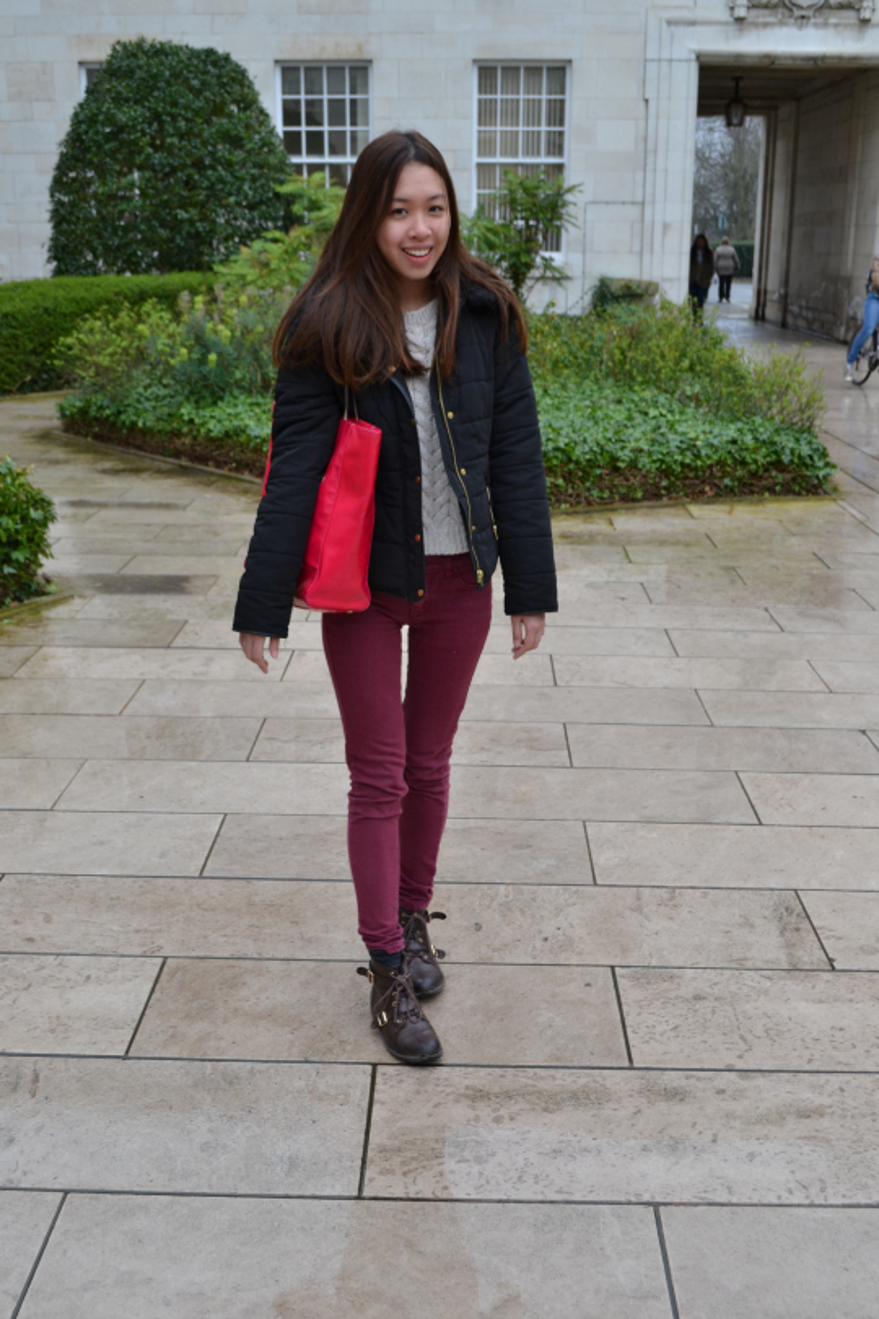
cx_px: 440
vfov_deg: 53.1
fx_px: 1318
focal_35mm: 36
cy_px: 660
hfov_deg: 36.9
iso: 200
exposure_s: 1/125
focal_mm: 24
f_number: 5.6
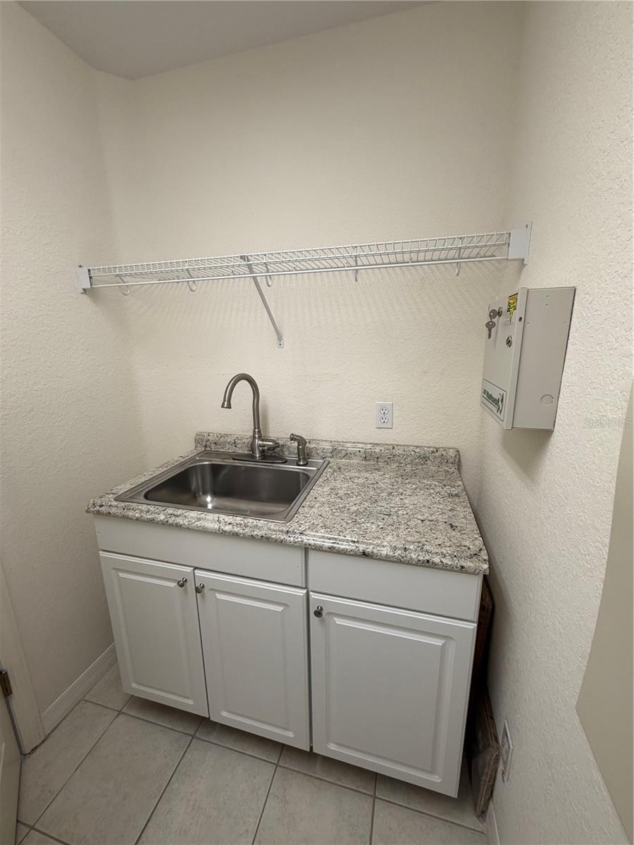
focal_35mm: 14
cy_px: 422
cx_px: 317
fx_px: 342
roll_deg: -0.2
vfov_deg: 102.1
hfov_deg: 85.7
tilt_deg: -11.8
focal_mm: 2.22
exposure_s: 1/120
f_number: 2.2
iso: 160
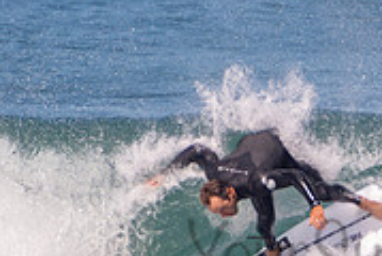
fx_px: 20619
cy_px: 234
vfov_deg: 0.7
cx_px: 408
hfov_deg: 1.1
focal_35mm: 1940
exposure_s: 1/1250
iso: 200
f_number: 5.6
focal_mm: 400
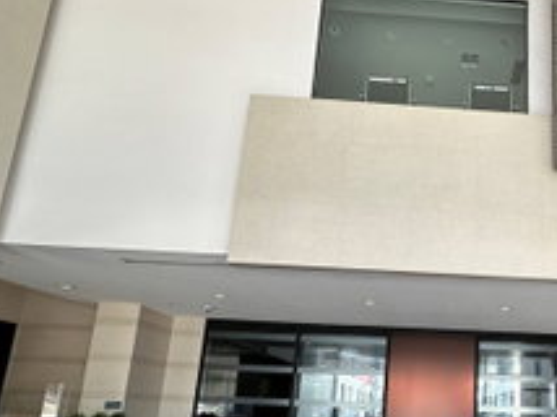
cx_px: 452
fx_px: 450
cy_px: 323
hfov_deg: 58.3
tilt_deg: +11.8
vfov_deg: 47.4
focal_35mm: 28
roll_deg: -2.3
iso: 100
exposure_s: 1/99
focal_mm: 2.22
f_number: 2.2
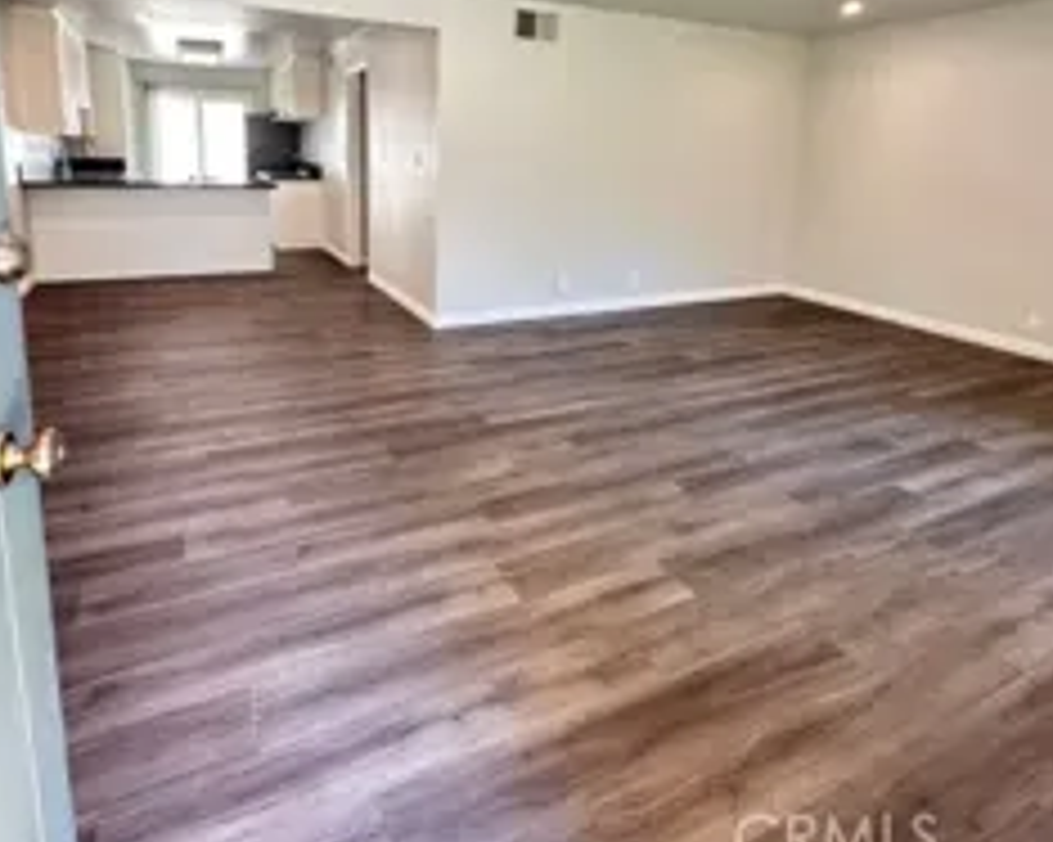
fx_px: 654
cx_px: 495
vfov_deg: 63.5
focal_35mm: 21
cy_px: 266
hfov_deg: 77.6
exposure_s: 1/60
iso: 250
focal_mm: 2.22
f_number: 2.2
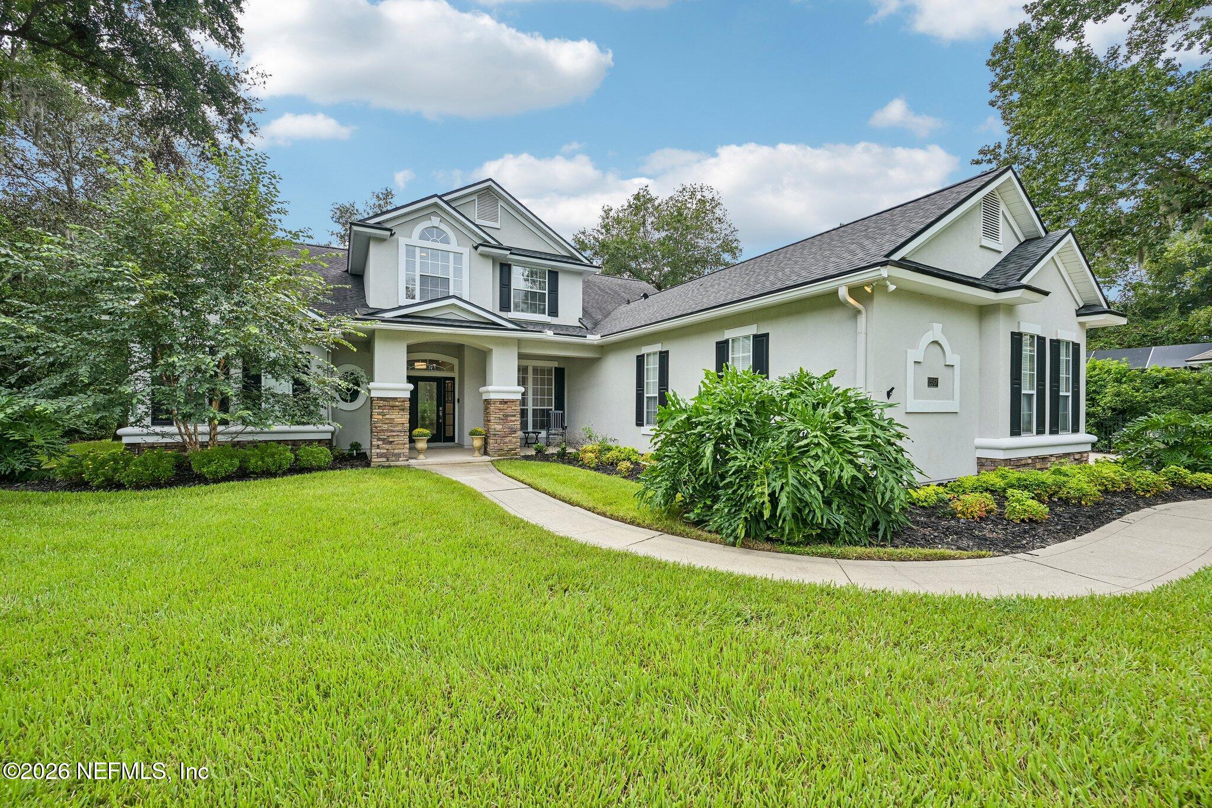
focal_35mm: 14
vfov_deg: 81.2
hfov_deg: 104.3
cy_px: 404
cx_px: 606
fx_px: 471
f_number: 8
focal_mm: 14
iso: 100
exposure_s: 1/180
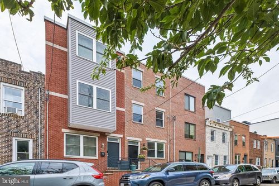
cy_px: 93
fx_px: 132
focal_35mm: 17
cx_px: 140
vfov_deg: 70.4
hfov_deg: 93.3
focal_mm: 11
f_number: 8
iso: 400
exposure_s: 1/320
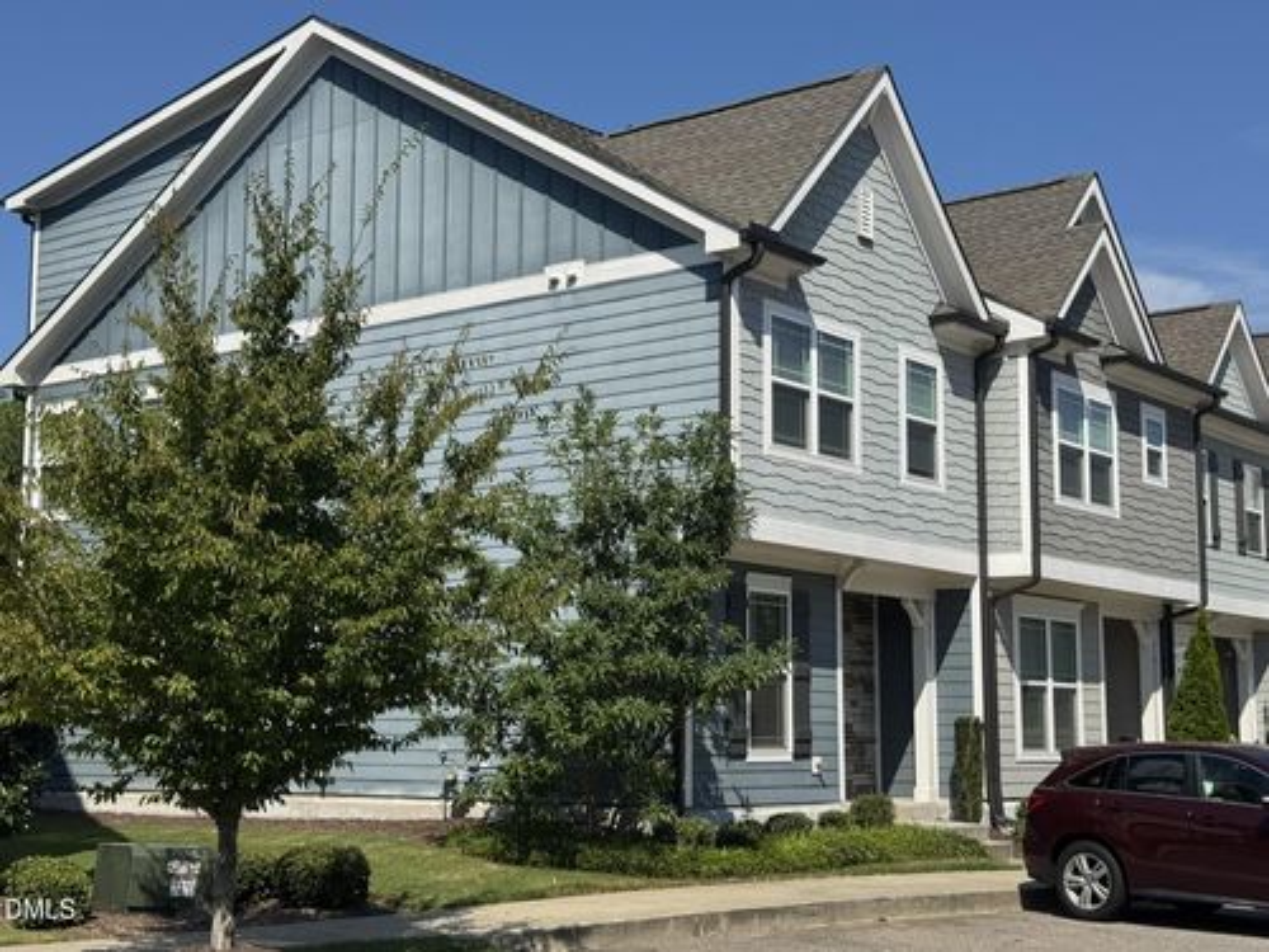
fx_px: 1760
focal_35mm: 48
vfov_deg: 30.3
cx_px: 634
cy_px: 476
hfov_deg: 39.7
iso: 64
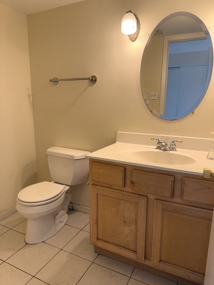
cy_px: 142
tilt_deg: -11.1
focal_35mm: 24
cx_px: 107
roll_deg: -0.8
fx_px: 198
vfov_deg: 71.6
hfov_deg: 56.8
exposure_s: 1/120
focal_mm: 6.76
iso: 80
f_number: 1.78
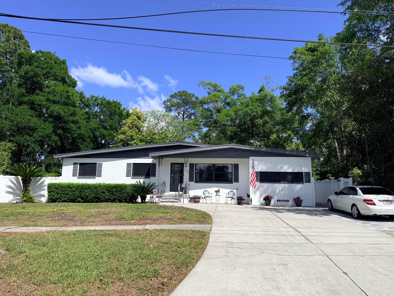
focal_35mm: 24
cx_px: 197
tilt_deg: +9.4
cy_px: 148
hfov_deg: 71.6
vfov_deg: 56.8
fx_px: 273
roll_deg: -1.0
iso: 80
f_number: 1.78
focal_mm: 6.76
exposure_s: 1/5714
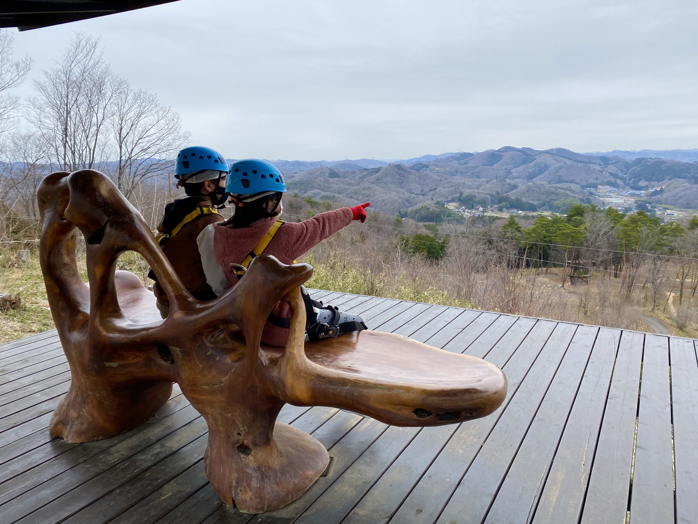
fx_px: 524
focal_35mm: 26
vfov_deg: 53.1
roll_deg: +0.8
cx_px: 349
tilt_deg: -10.9
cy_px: 262
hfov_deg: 67.3
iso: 32
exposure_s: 1/715
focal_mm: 4.25
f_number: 1.8
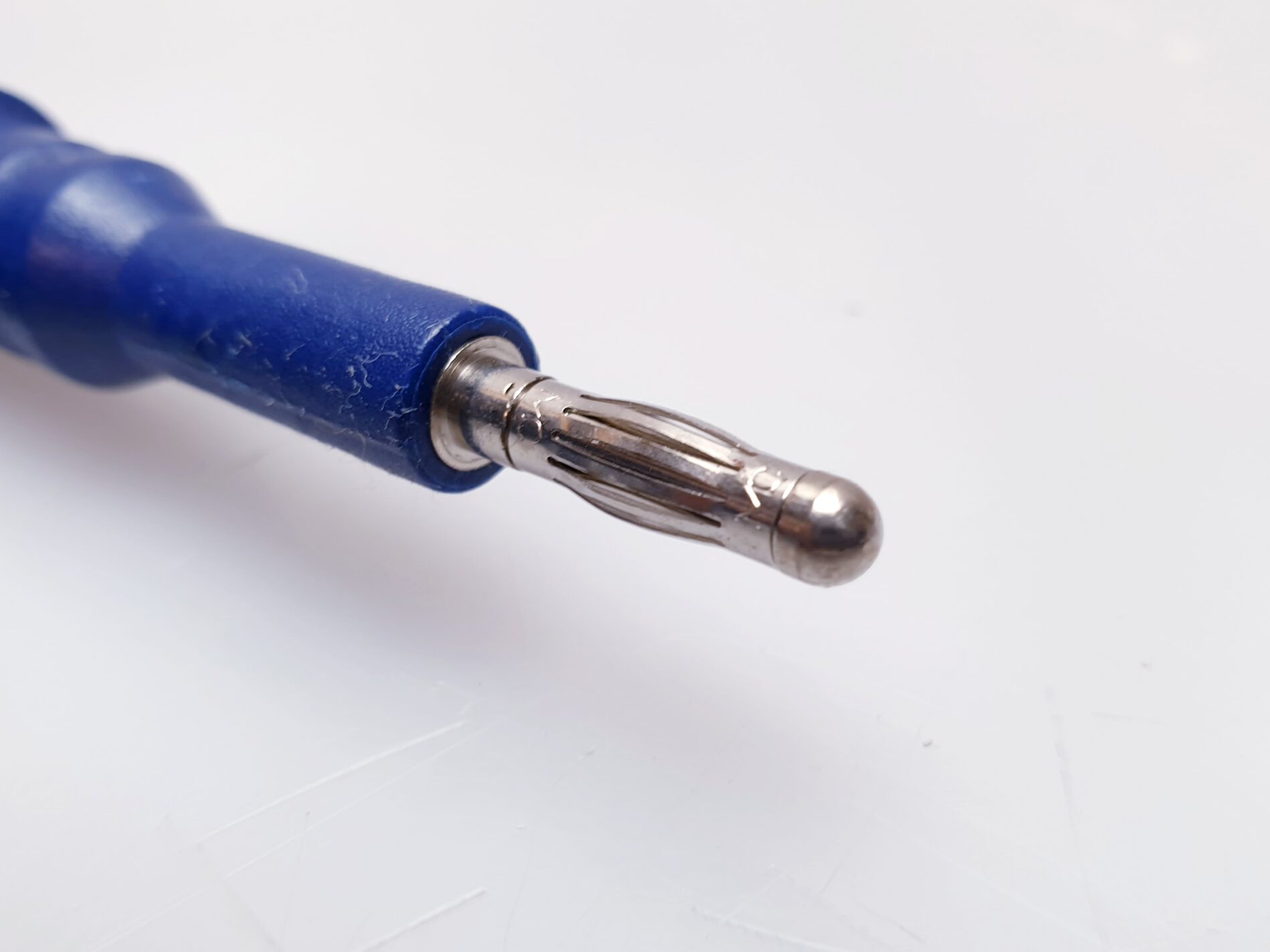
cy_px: 513
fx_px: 1284
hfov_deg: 52.5
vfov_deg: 40.7
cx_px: 700
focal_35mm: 35
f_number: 2.4
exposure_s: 1/50
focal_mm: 4.3
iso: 64
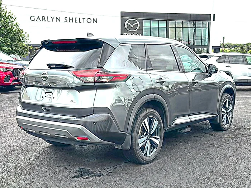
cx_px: 126
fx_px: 276
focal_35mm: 38
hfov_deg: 49.0
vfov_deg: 37.7
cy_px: 94
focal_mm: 6.86
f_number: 1.78
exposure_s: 1/757
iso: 80
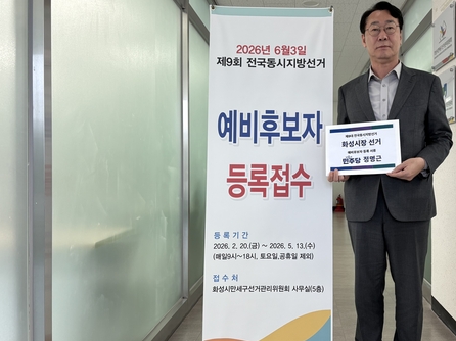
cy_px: 170
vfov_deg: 40.7
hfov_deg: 51.7
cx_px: 305
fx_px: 461
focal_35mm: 35
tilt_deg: -0.7
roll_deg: +0.0
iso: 125
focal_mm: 5.96
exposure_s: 1/120
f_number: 1.6
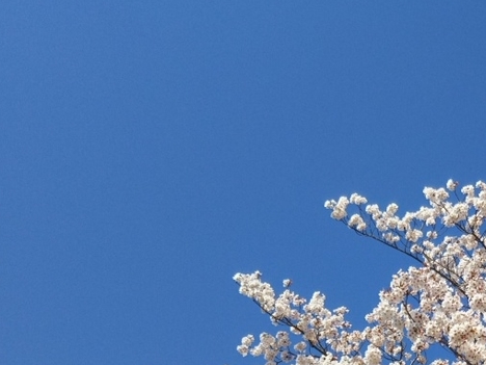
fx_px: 1081
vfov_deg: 18.8
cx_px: 472
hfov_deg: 24.3
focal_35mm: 77
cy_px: 320
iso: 25
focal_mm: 4
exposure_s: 1/1373
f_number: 2.2
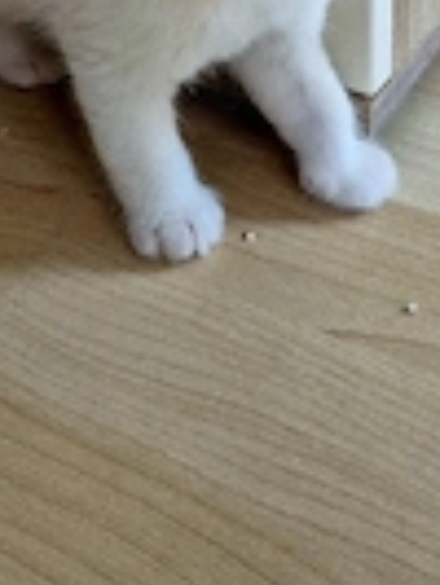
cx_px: 295
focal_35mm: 69
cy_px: -185
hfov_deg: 21.3
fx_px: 1168
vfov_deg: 24.4
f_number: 1.8
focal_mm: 5.4
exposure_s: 1/100
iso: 320
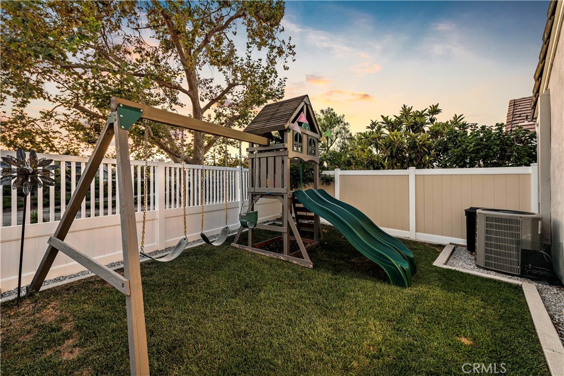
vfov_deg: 81.2
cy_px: 188
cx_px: 282
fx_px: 219
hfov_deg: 104.2
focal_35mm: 14
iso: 160
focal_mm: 14
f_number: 7.1
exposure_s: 1.6
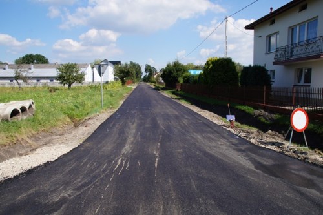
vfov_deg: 47.9
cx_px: 162
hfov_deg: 67.4
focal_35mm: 27
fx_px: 242
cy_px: 108
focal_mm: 18
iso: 100
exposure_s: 1/100
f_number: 13
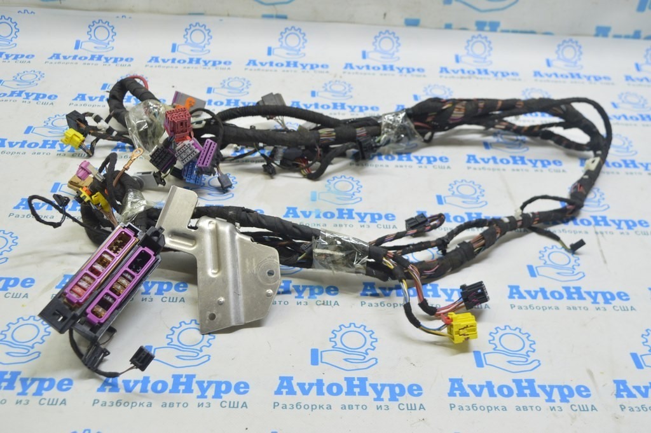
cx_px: 326
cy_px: 216
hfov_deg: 48.0
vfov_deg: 33.0
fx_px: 732
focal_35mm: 40
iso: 400
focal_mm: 27
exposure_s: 1/20
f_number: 5.6
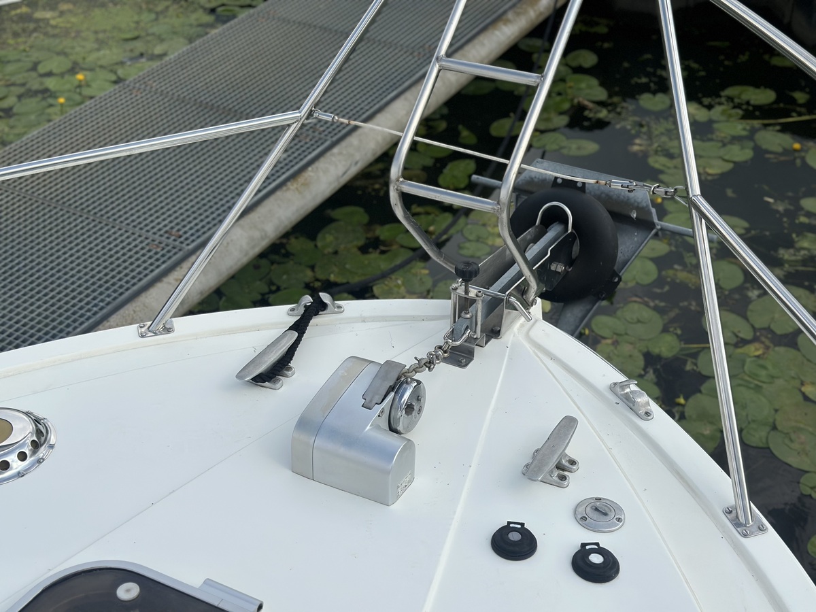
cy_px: 306
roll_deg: +1.7
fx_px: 1131
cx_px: 408
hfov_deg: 39.7
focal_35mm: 48
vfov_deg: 30.3
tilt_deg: -36.0
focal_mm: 6.86
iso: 80
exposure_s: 1/5556
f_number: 1.78
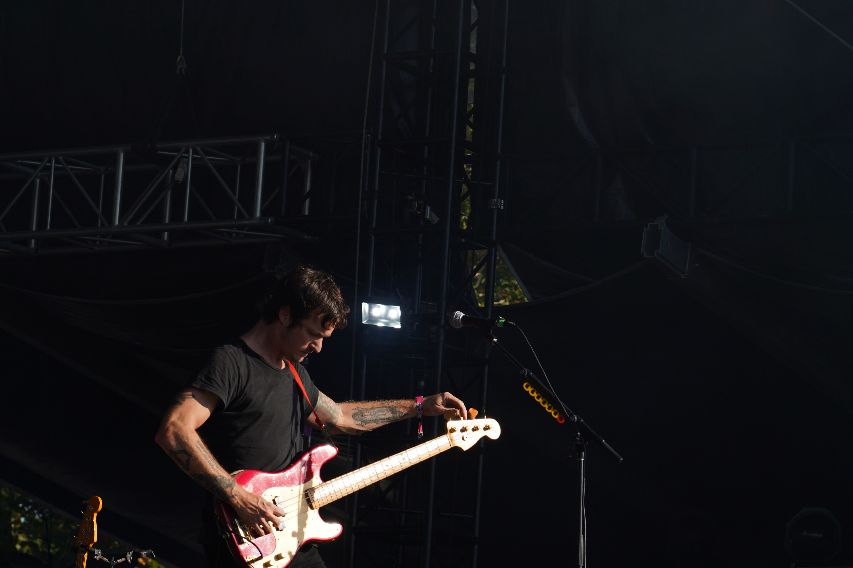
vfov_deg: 9.7
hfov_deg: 14.4
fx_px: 3364
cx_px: 362
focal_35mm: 142
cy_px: 316
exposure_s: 1/400
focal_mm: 105
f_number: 7.1
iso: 100
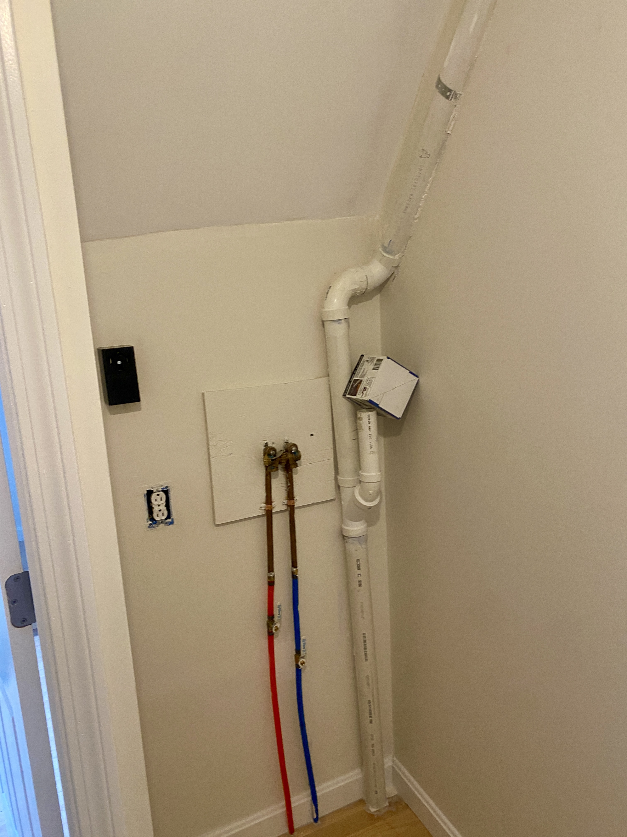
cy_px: 418
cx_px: 314
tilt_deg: -9.2
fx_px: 628
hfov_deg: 53.1
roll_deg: +3.3
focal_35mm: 26
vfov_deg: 67.3
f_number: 1.8
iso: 125
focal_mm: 4.25
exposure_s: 1/60
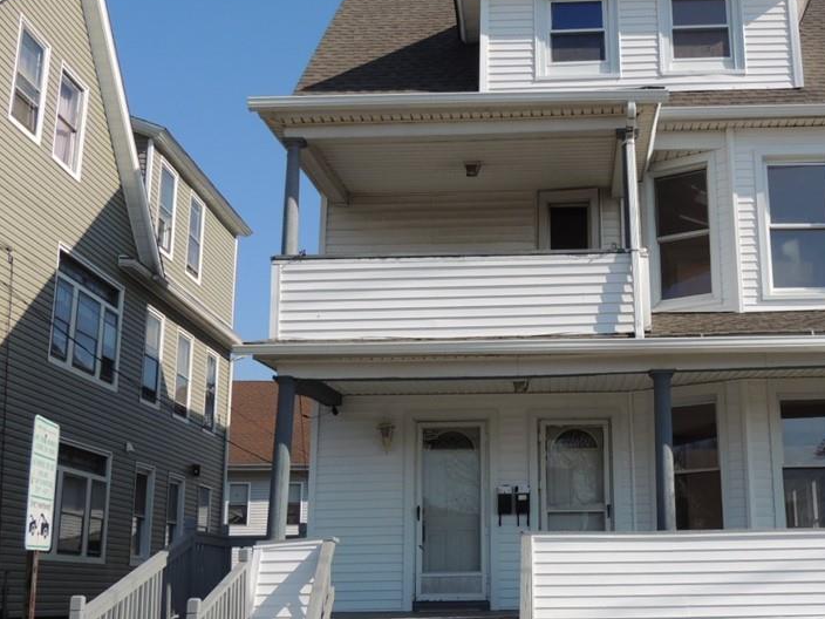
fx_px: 1144
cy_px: 320
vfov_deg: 30.3
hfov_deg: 39.2
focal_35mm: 48
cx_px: 541
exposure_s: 1/1600
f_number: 3.2
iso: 100
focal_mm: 5.8
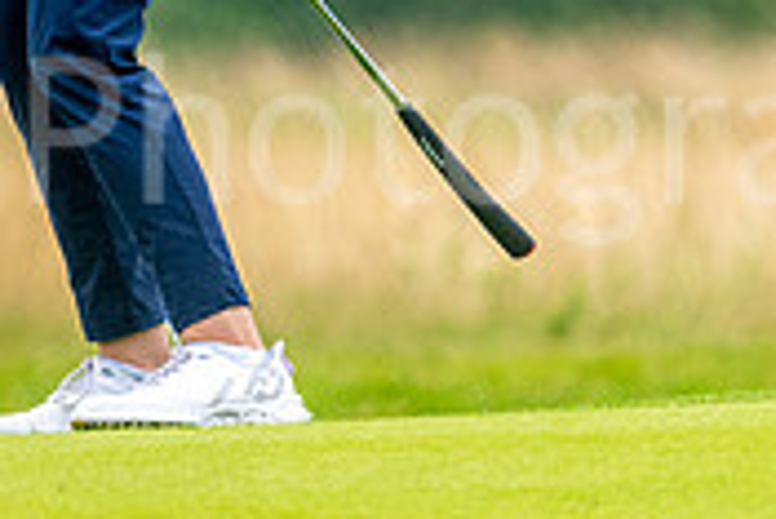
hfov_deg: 1.4
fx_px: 32100
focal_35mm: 1488
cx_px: 603
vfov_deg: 0.9
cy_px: -75
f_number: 4.5
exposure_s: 1/1600
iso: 320
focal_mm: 300
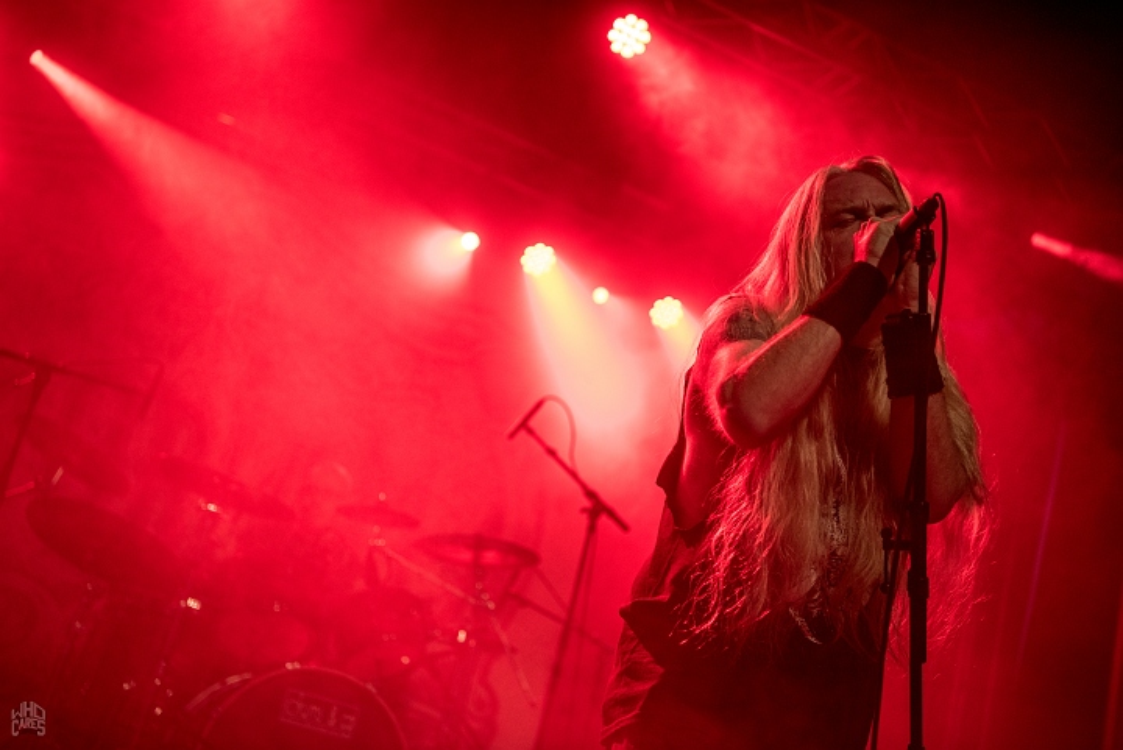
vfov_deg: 26.0
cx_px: 562
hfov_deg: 38.2
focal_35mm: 52
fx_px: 1623
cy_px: 375
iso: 1000
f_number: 2.8
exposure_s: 1/100
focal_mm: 52
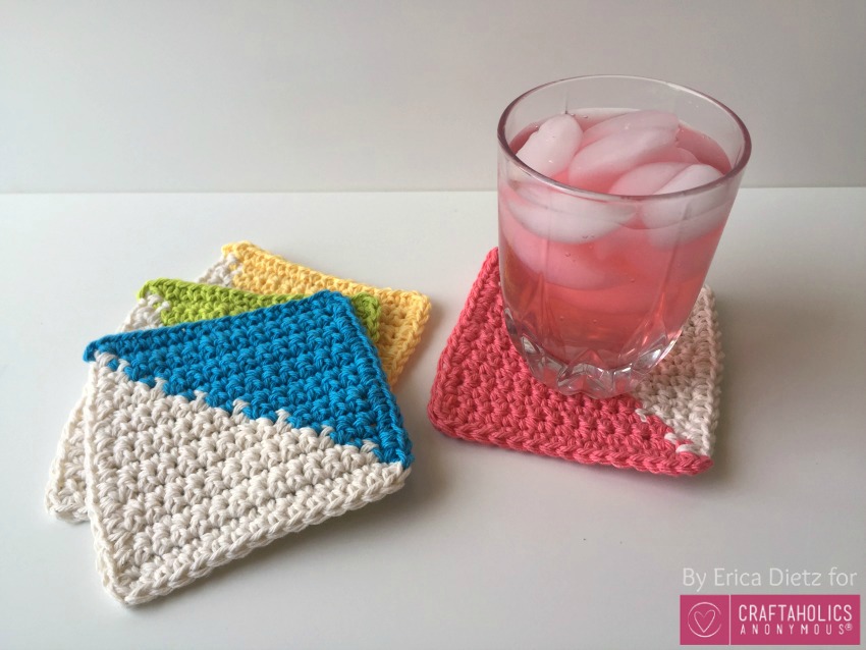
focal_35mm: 29
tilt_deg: -43.6
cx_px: 433
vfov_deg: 48.2
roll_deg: +2.3
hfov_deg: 61.6
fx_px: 726
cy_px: 325
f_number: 2.2
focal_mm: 4.15
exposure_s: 1/121
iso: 32
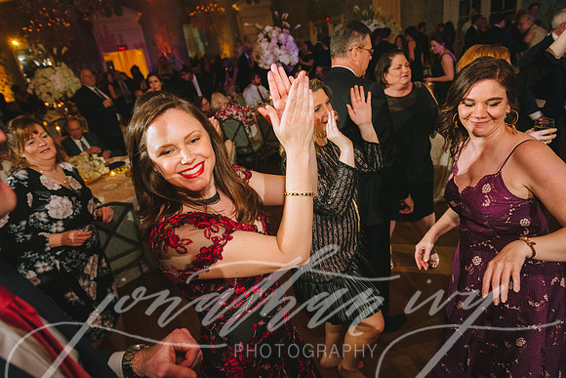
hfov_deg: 73.7
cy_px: 189
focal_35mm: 24
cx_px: 283
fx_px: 377
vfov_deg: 53.2
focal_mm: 24
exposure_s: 1/160
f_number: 4
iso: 2500
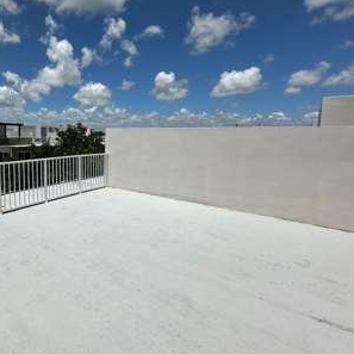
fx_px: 231
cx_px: 83
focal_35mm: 20
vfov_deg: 74.4
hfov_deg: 69.3
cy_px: 153
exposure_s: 1/6897
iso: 50
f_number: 2.2
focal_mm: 2.22
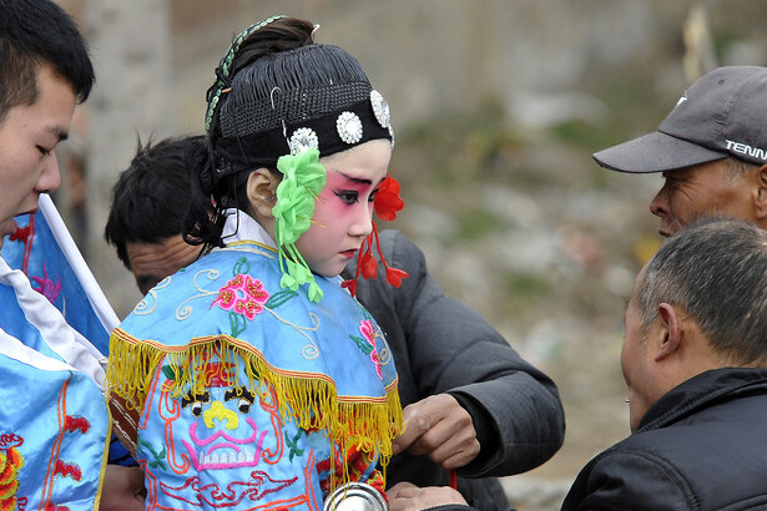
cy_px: 333
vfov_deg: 4.4
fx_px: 6647
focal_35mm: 312
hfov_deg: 6.6
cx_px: 311
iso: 800
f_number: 4.5
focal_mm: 160
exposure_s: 1/1250
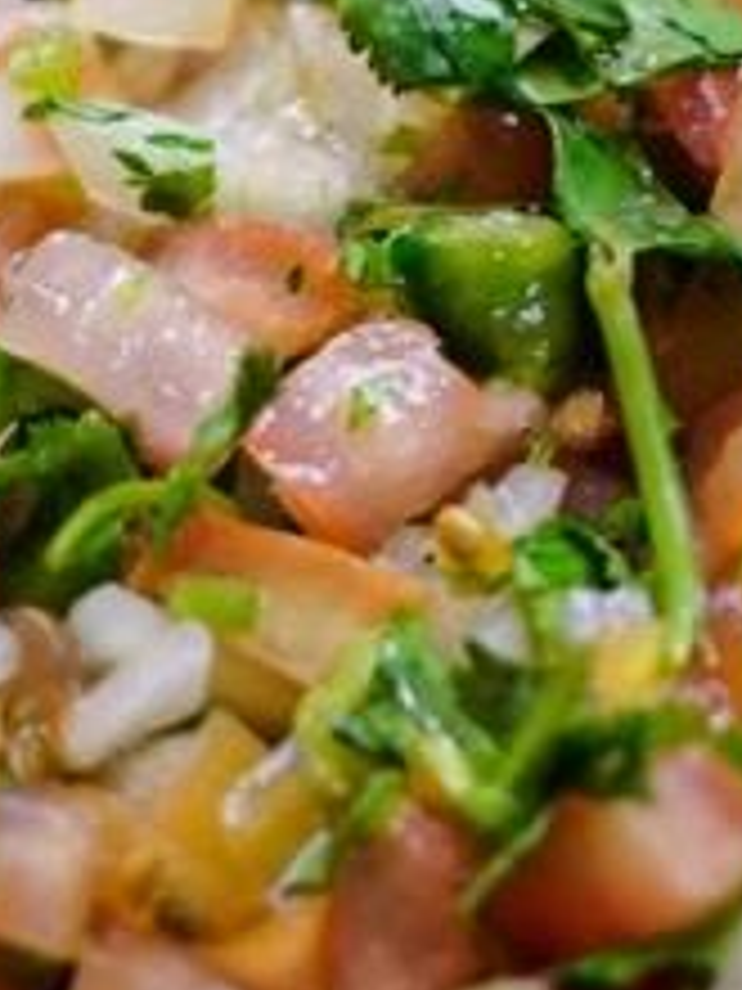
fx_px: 6402
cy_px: -796
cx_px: 1043
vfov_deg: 8.5
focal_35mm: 224
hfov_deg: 6.6
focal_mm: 50
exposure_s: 1/160
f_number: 4
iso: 1250
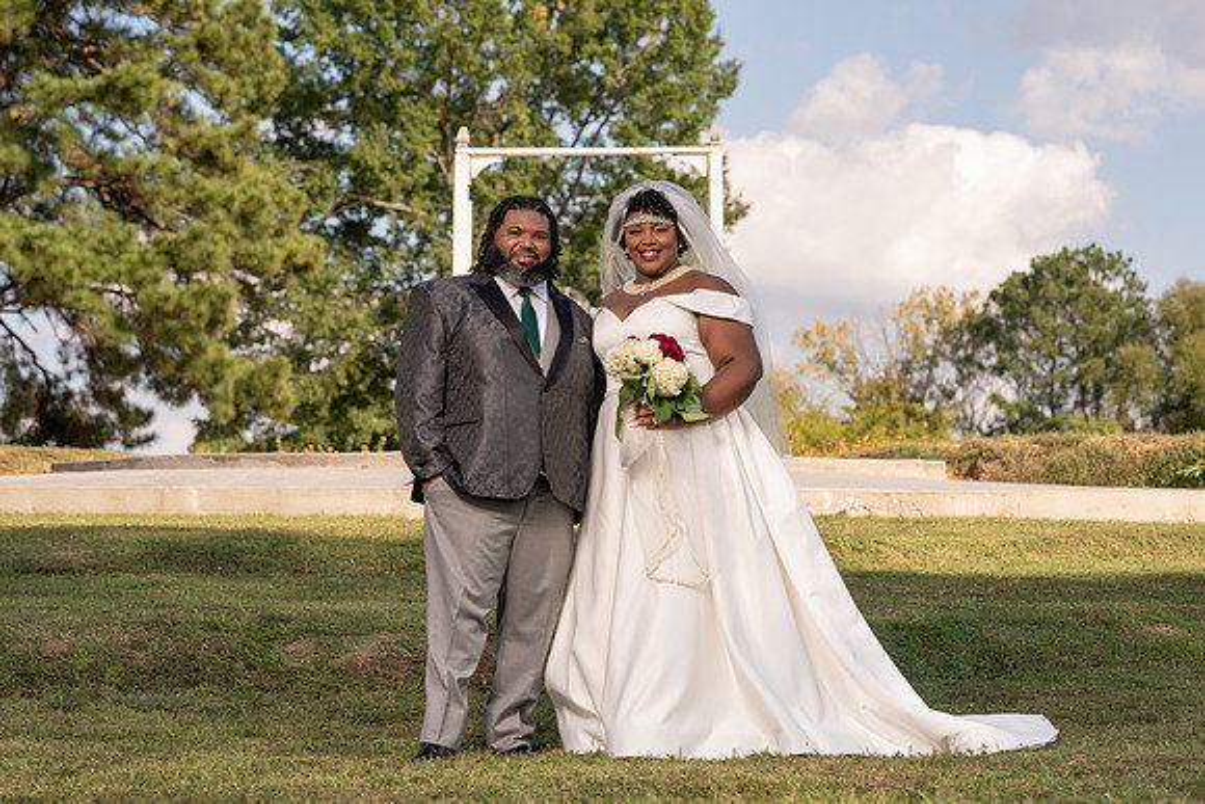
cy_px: 402
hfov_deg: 22.7
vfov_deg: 15.3
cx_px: 600
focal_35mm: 90
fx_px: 3003
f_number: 5.6
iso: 100
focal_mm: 89
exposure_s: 1/250
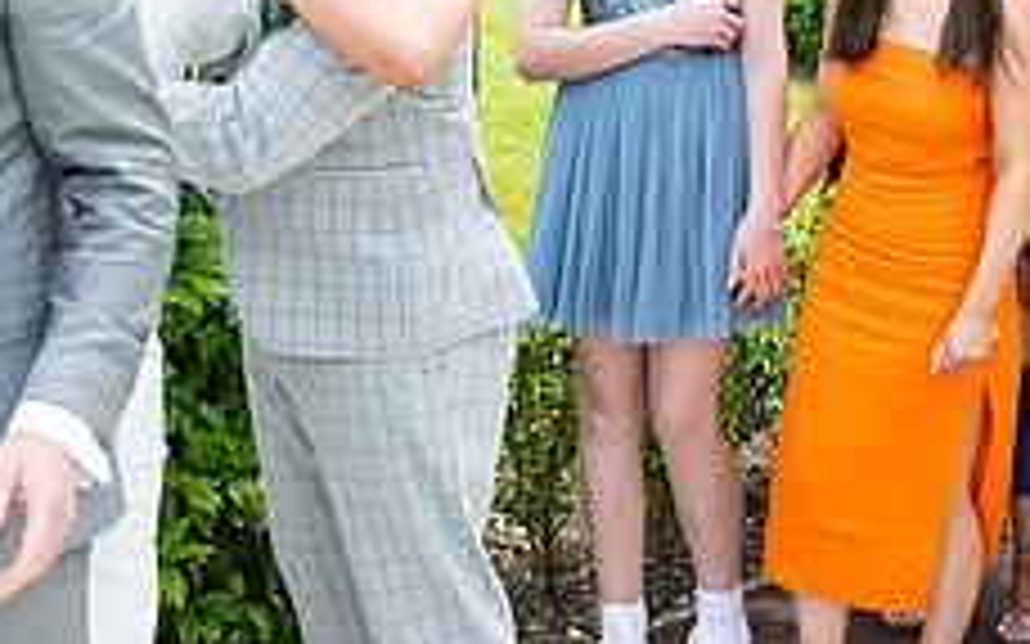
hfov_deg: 27.4
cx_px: 648
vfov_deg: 17.3
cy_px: 164
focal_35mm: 75
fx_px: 2105
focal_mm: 29
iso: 250
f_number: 3.5
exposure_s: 1/1600
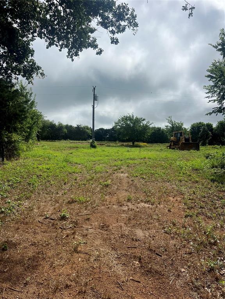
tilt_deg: -0.8
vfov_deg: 67.3
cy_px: 150
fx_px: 225
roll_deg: -0.7
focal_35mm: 26
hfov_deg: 53.1
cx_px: 112
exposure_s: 1/11364
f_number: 1.5
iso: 50
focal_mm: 5.7
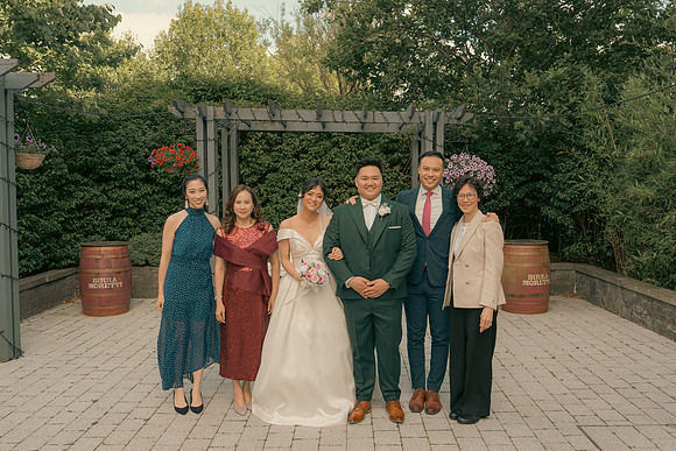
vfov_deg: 42.3
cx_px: 338
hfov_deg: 60.3
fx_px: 582
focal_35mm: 31
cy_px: 226
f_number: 5.6
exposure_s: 1/160
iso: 160
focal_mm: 31
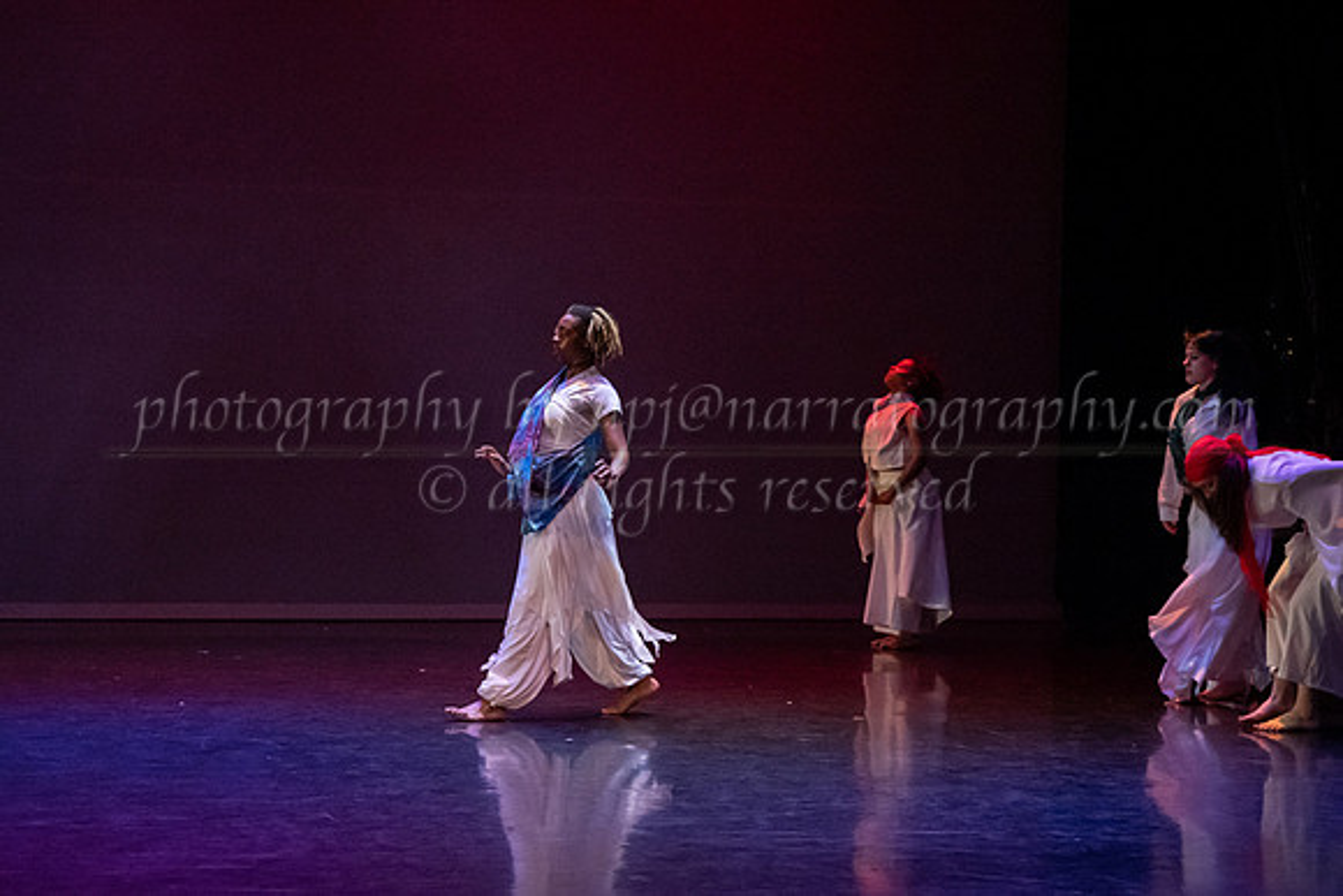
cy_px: 447
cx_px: 585
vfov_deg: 18.9
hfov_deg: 27.9
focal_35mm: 72
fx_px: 2696
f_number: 4
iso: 6400
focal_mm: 64
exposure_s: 1/400
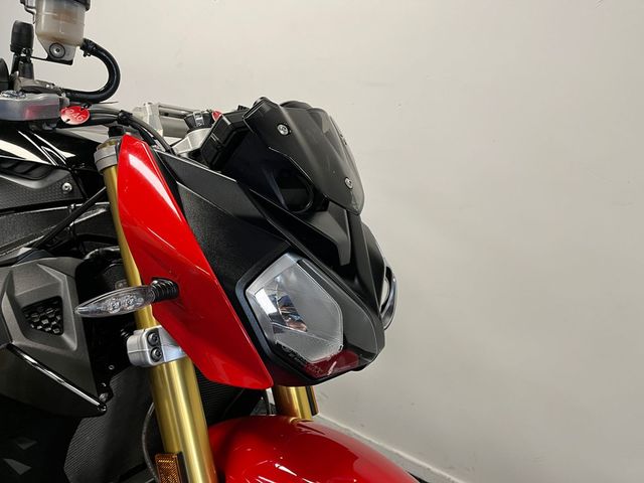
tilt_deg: -15.7
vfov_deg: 53.1
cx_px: 322
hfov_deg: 67.3
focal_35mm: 26
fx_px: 484
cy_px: 242
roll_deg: -1.9
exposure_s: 1/50
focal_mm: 5.1
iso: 80
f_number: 1.6
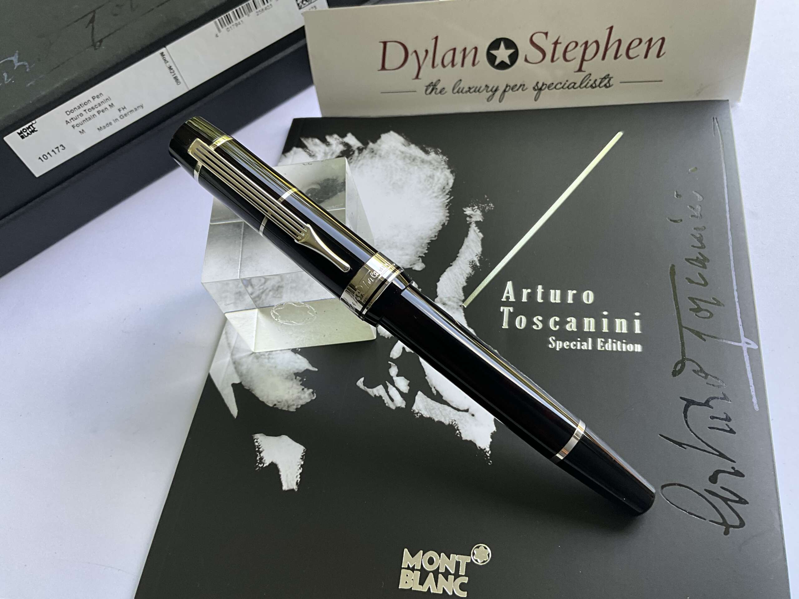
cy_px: 300
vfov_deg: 48.2
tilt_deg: -56.2
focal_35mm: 29
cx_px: 400
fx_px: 669
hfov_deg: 61.7
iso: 50
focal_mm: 3
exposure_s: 1/122
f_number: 1.8
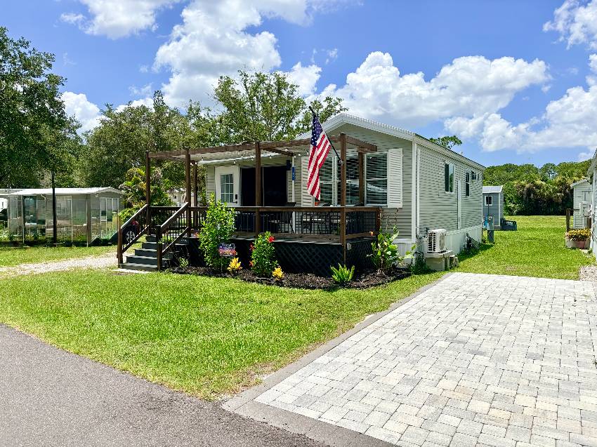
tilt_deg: -2.0
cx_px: 298
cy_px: 224
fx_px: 448
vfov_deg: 53.0
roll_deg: +1.1
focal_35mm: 26
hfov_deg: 67.3
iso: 50
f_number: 1.6
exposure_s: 1/5814
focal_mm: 5.96
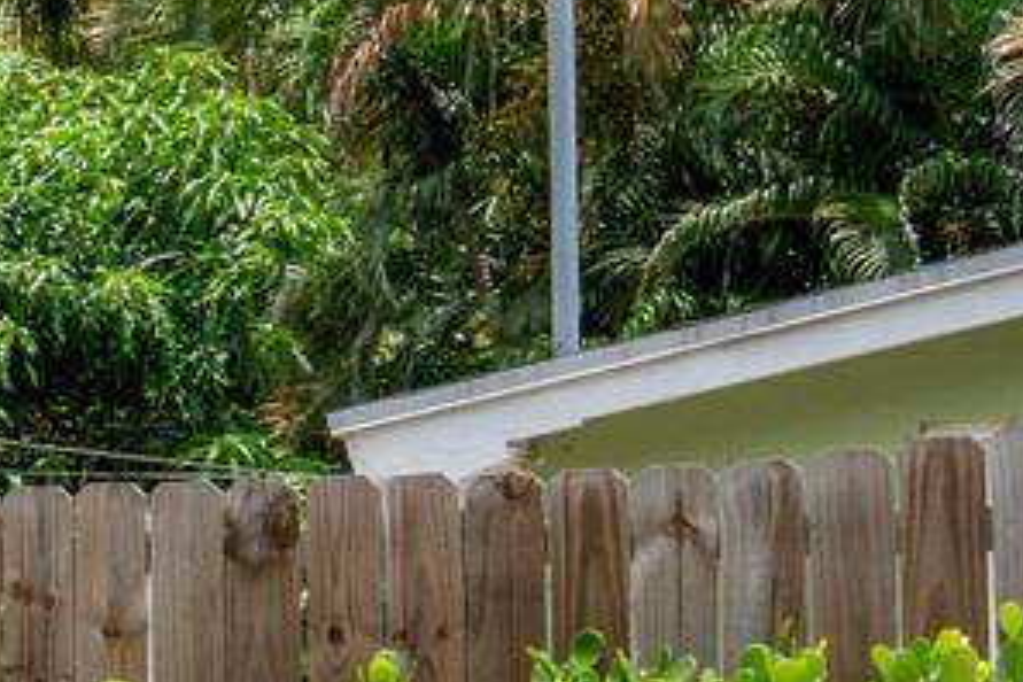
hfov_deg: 10.1
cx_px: -2280
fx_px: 3722
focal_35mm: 131
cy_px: 615
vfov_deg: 10.4
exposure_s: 1/800
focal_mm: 19
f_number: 7.1
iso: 200
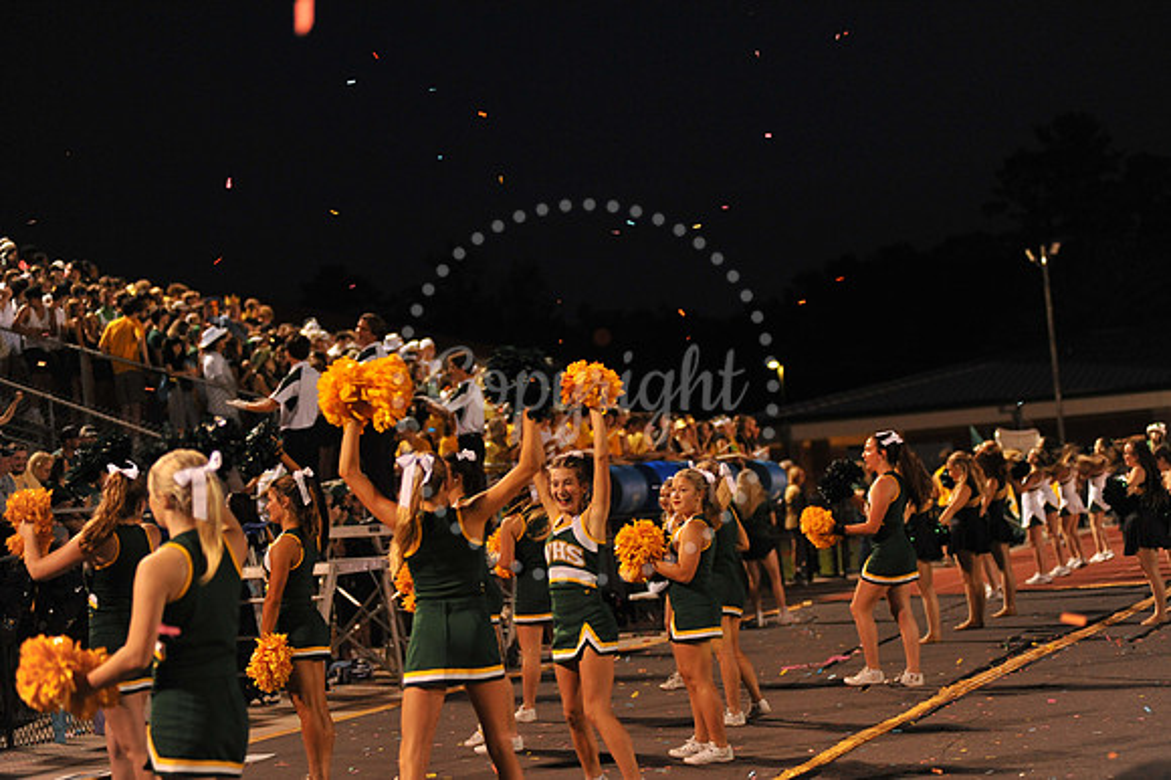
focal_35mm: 86
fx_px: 2796
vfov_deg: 15.9
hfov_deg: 23.7
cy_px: 390
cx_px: 586
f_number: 2.8
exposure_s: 1/250
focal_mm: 86
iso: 2000
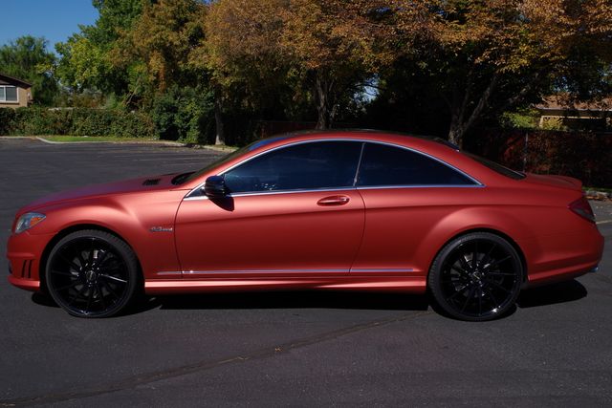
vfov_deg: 38.9
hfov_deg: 55.8
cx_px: 306
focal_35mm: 34
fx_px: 578
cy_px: 204
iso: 200
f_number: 14
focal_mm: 23.13
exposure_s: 1/250
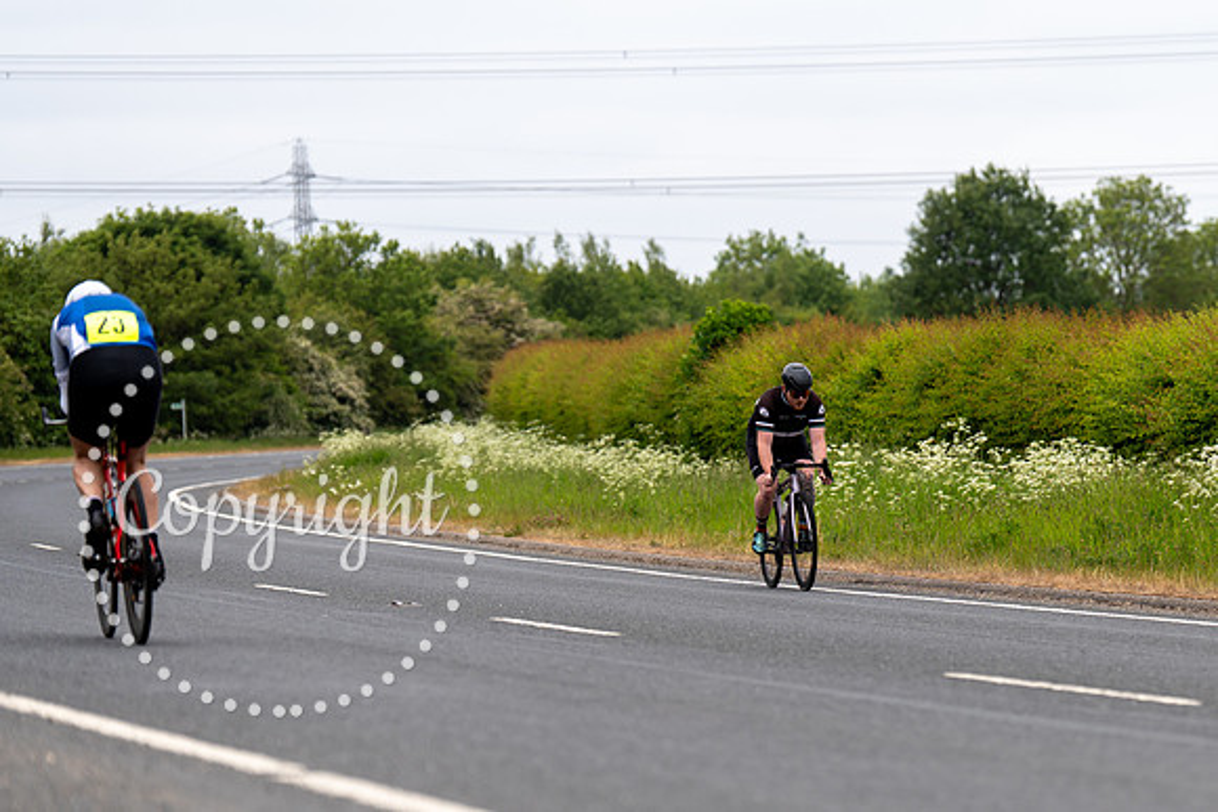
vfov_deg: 7.7
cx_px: 830
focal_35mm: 177
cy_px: 554
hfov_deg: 11.6
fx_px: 5997
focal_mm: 130
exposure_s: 1/1250
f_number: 3.2
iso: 125
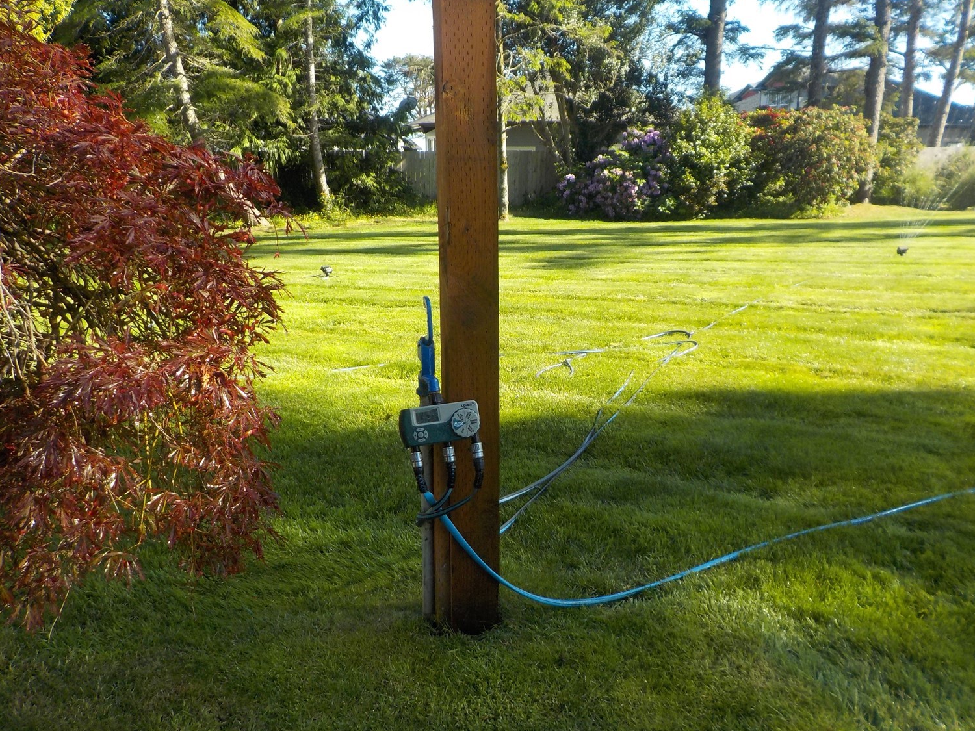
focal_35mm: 32
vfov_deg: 44.2
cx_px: 517
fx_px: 901
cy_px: 375
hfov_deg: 56.8
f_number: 3.3
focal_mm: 4.1
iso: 125
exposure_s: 1/320
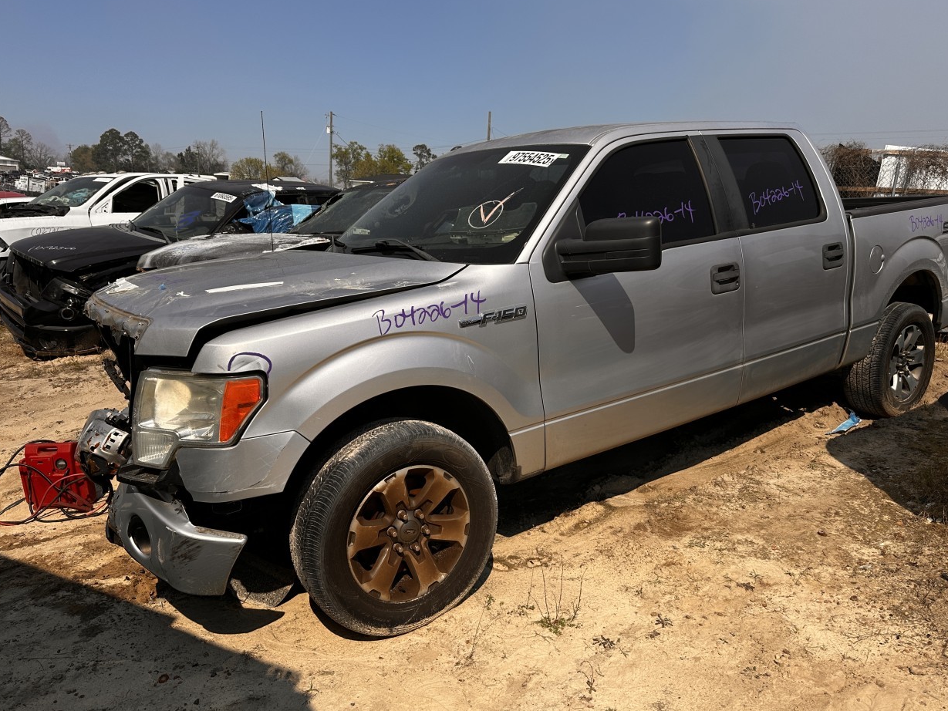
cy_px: 346
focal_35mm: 25
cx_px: 470
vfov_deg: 54.9
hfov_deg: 69.4
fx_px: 685
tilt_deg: -12.5
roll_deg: -3.7
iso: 80
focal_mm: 6.86
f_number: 1.78
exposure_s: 1/5848
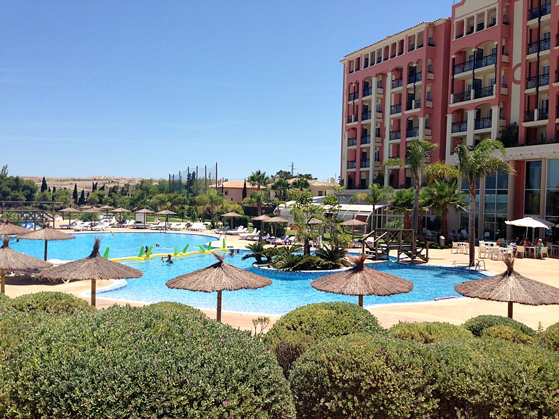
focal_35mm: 33
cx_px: 280
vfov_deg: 42.9
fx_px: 533
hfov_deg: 55.4
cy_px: 210
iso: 50
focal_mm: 4.12
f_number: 2.4
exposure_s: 1/1869
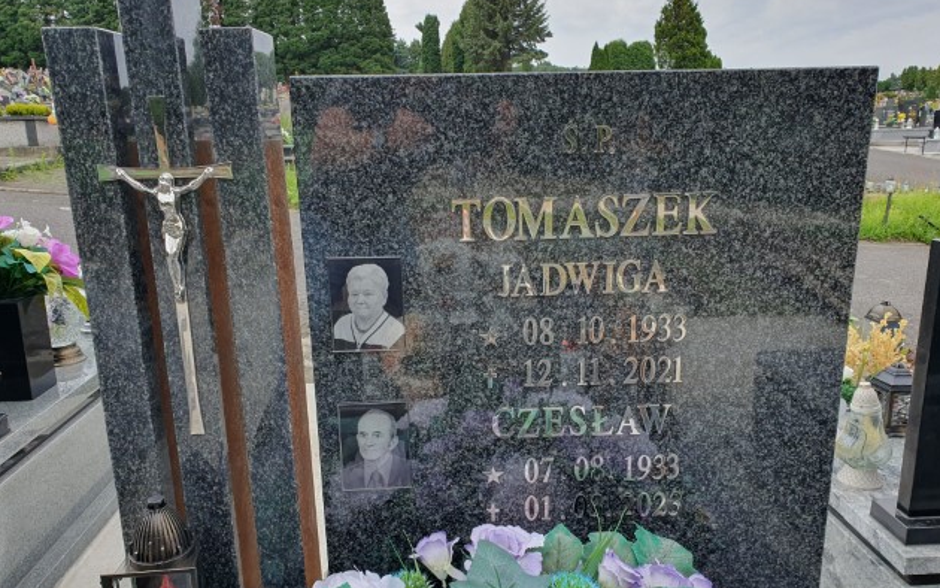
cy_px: 315
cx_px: 471
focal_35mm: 28
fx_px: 717
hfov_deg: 66.5
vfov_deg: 44.5
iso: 50
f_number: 2.4
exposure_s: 1/678
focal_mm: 4.32
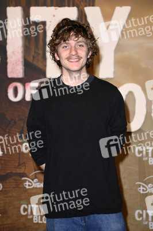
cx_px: 76
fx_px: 741
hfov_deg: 11.8
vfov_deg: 17.7
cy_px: 116
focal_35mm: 116
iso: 400
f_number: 5.6
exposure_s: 1/200
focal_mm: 116
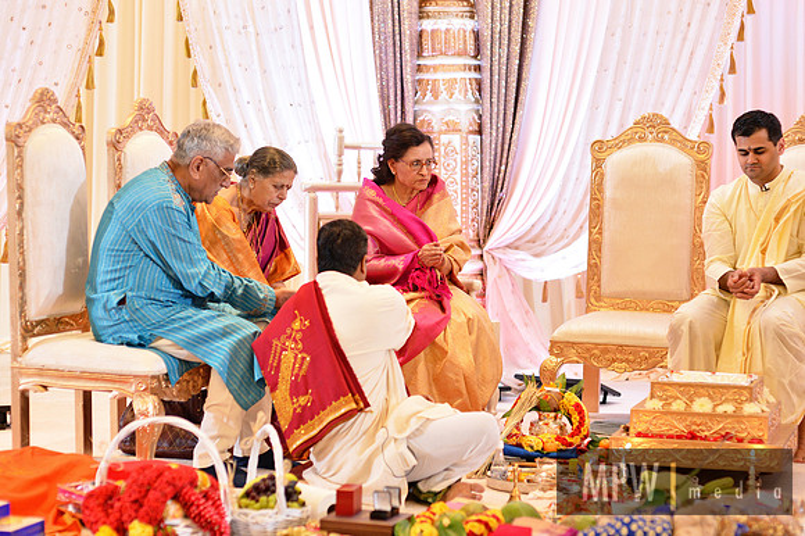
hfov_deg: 23.9
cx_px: 402
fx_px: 1900
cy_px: 268
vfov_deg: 16.1
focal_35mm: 85
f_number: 2.8
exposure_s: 1/250
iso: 2500
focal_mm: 85
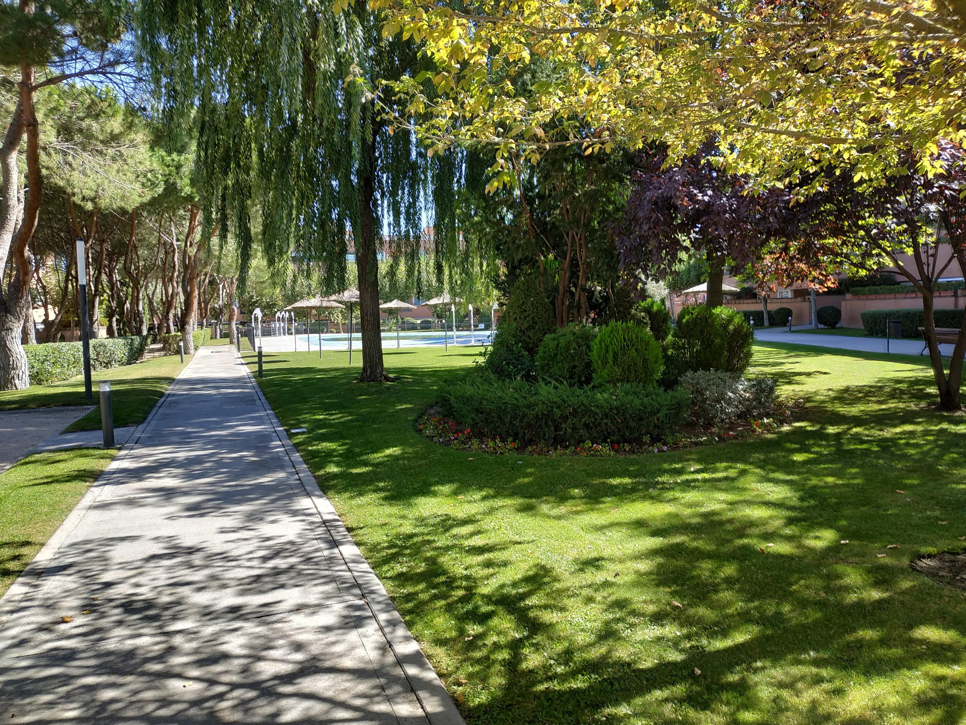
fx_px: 670
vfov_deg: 56.8
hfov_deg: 71.6
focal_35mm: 24
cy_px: 362
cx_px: 483
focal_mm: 3.94
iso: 160
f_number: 1.9
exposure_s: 1/750
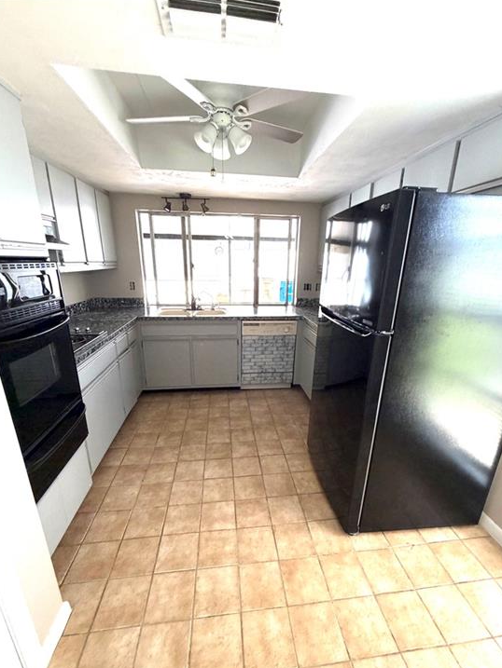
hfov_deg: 81.7
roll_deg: -3.0
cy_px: 353
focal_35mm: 15
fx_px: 290
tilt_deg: -19.6
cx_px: 258
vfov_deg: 98.1
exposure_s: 1/121
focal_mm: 2.22
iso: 320
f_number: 2.2
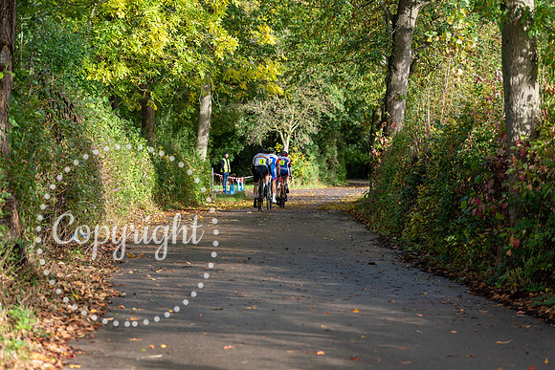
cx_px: 278
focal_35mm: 110
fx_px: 1696
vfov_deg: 12.5
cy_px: 185
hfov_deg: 18.6
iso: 200
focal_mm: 110
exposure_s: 1/640
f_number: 3.5
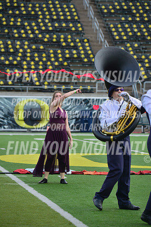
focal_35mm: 200
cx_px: 76
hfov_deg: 6.9
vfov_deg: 10.3
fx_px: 1261
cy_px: 114
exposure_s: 1/1000
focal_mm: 200
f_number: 5.6
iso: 400
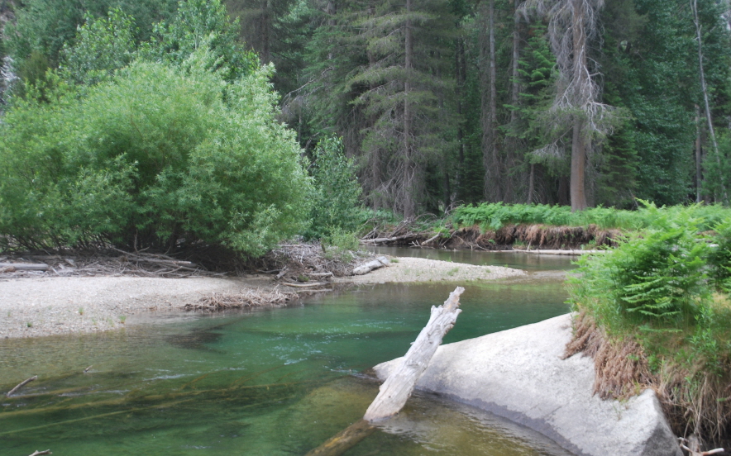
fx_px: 1056
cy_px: 230
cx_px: 366
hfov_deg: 38.2
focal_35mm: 53
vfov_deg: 24.4
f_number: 5
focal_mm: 34
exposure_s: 1/100
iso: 200
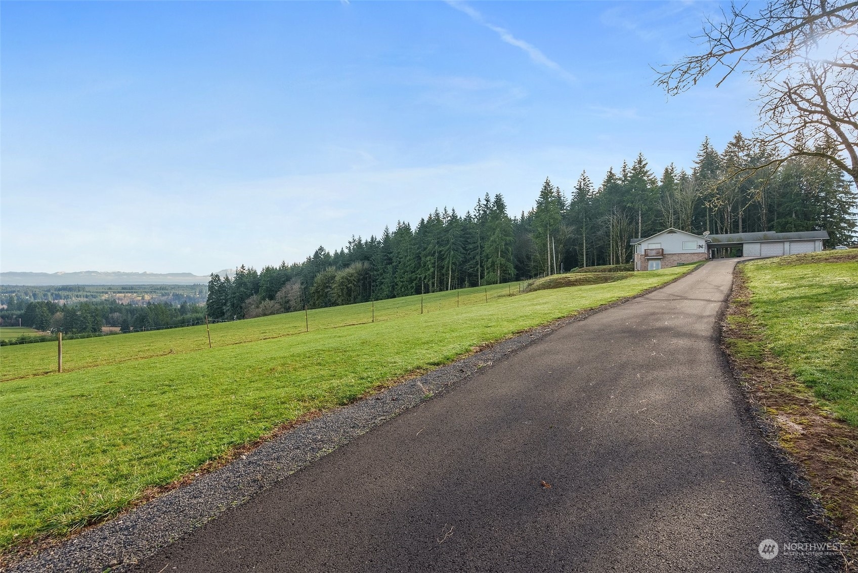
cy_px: 286
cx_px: 429
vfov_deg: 73.8
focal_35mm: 16
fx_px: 381
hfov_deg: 96.7
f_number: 8
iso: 500
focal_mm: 16
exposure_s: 1/125
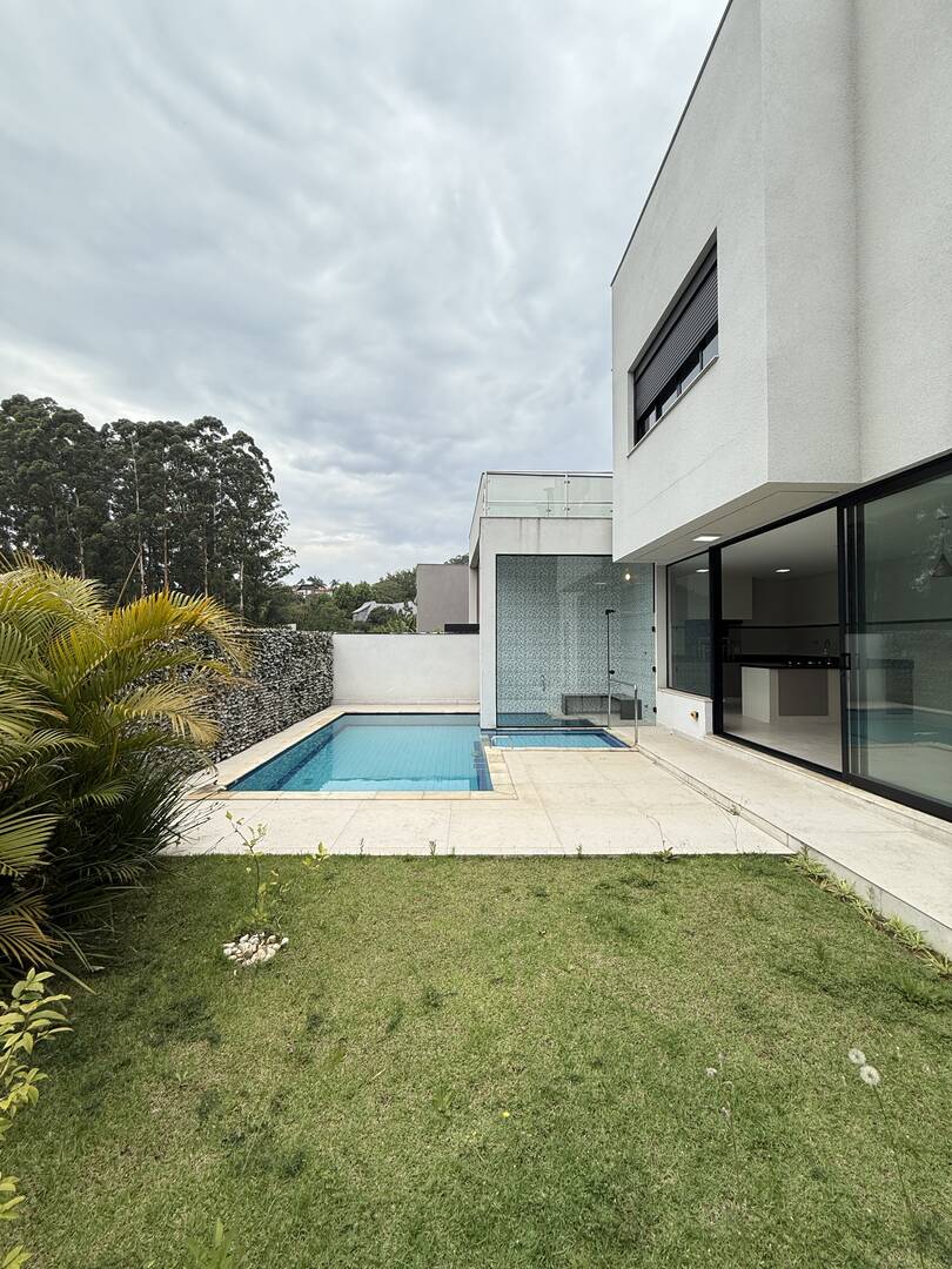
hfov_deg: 85.7
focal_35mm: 14
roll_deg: -0.9
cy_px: 634
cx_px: 476
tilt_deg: +3.1
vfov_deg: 102.1
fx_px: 513
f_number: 2.2
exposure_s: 1/1285
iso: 50
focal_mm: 2.22
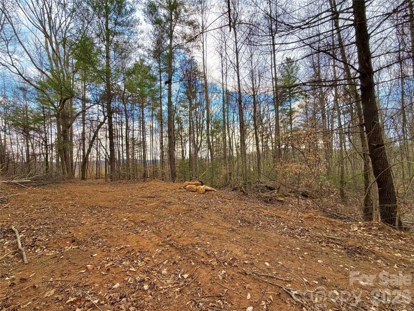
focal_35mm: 14
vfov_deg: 85.7
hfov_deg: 102.1
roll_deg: +3.1
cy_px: 156
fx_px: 167
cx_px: 207
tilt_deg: +1.6
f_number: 2.2
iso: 50
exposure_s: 1/203
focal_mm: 2.22
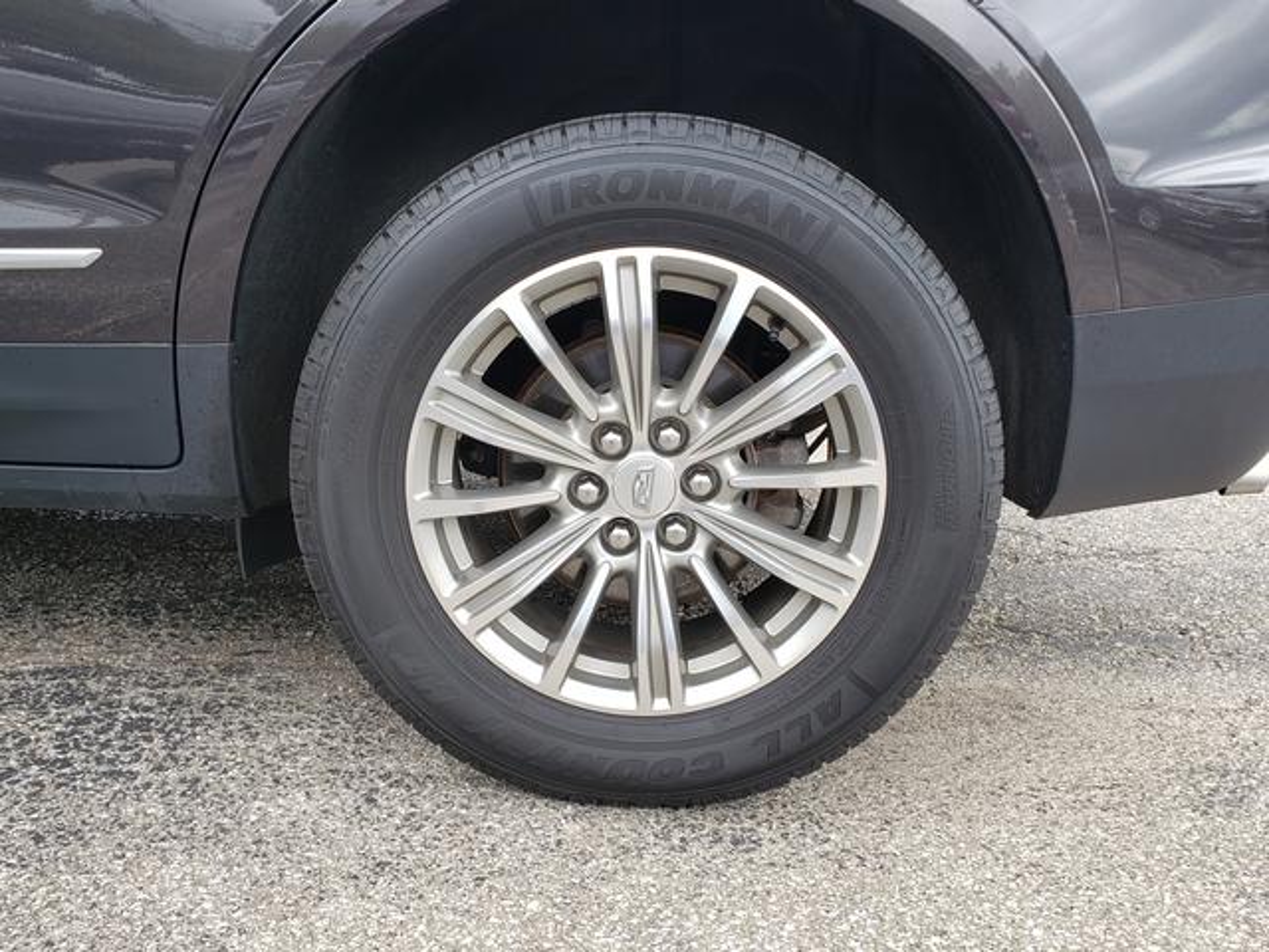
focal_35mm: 26
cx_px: 634
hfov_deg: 67.3
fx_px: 953
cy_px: 476
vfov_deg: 53.1
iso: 50
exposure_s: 1/147
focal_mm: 4.3
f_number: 2.4
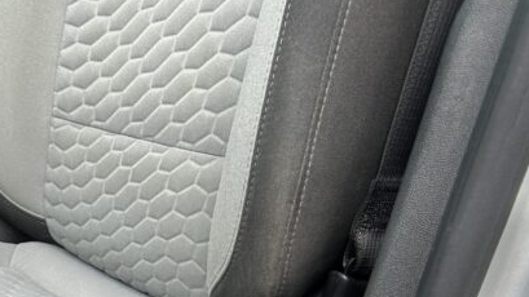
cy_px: 407
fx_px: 996
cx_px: 4
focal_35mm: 71
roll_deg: -0.9
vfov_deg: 16.0
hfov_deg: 28.0
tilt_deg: -31.4
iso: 50
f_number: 1.5
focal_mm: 5.7
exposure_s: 1/635
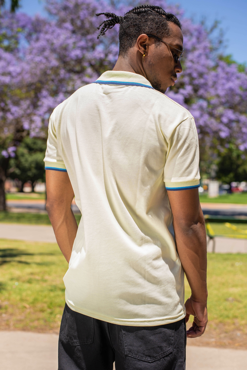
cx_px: 124
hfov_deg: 27.0
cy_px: 185
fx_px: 514
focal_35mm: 50
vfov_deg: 39.6
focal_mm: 50
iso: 160
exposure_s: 1/1600
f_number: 3.5
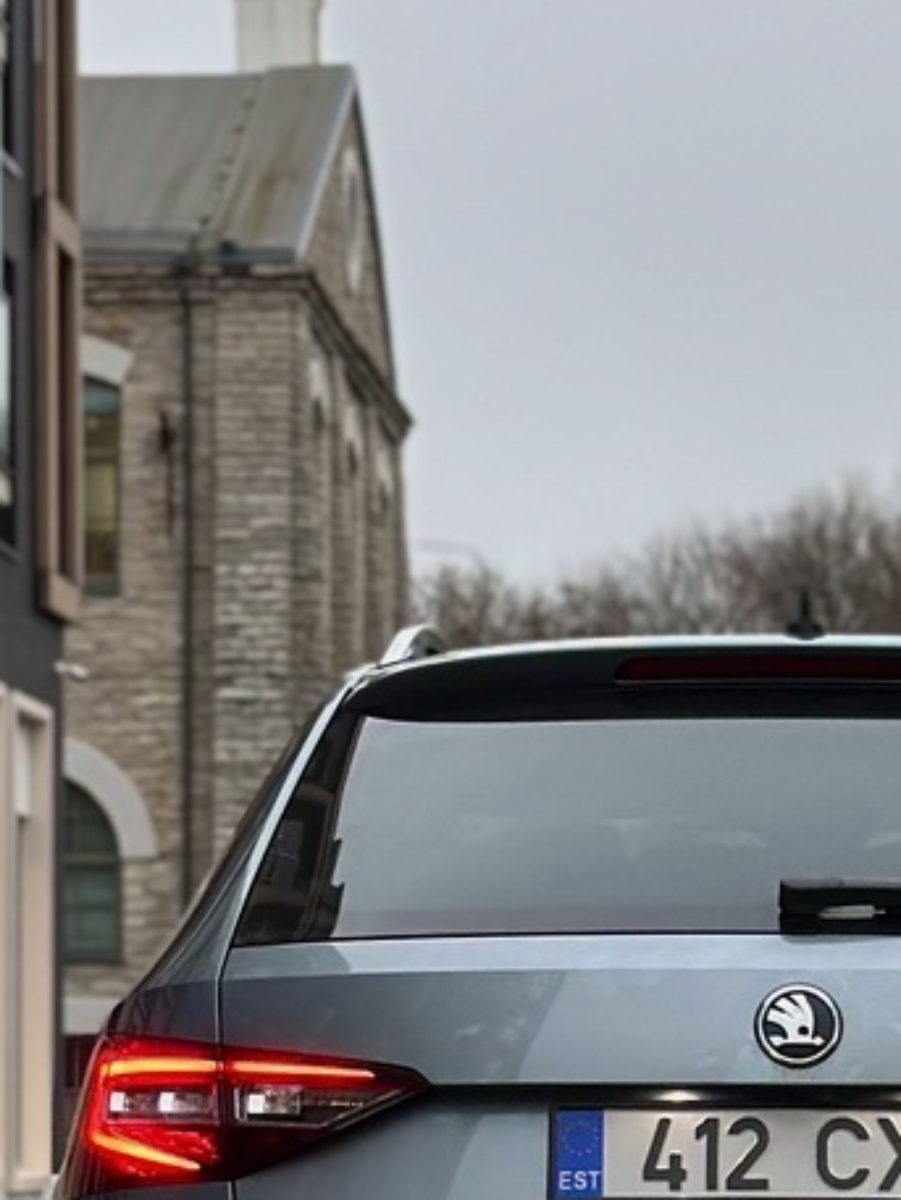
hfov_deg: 8.8
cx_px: 804
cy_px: 969
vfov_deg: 11.7
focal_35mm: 168
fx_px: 5828
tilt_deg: +1.7
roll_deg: +0.1
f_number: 1.78
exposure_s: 1/100
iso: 80
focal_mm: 6.86
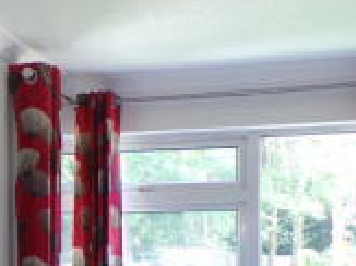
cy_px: 291
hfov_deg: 21.8
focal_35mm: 86
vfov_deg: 16.6
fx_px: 884
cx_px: -12
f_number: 3
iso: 154
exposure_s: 1/34
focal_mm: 4.3
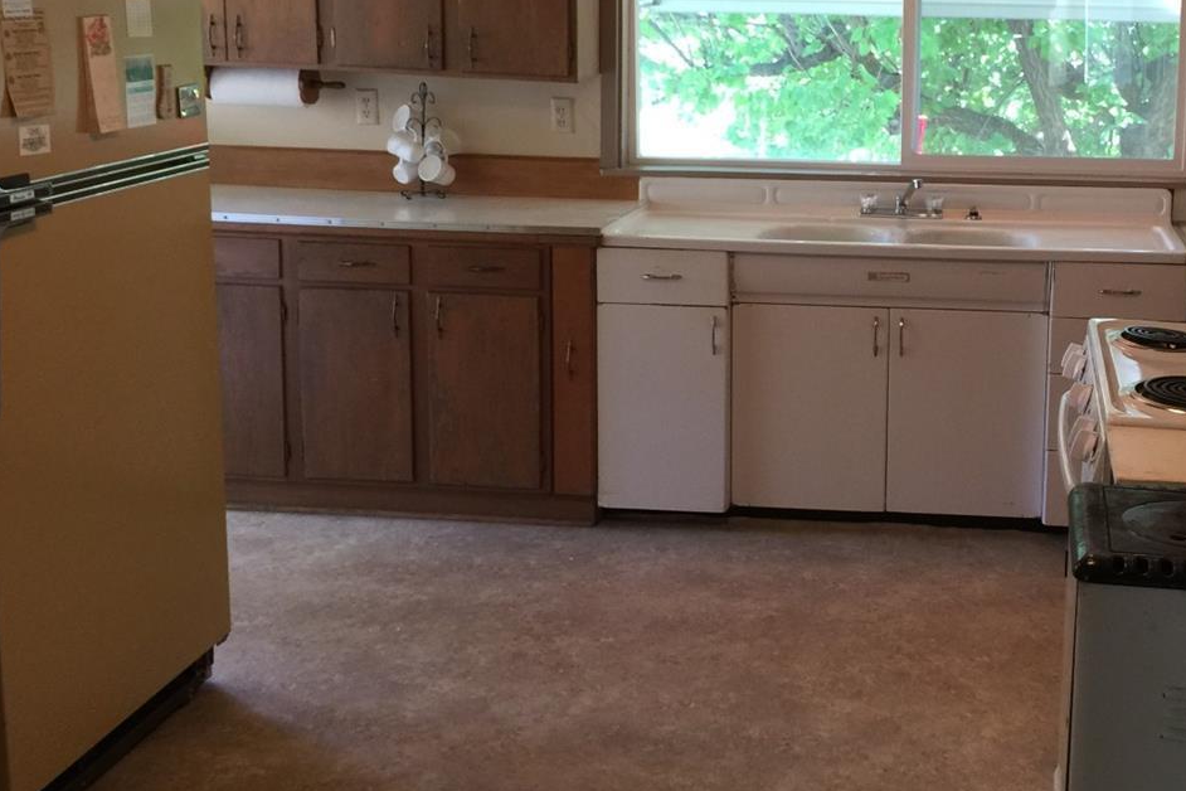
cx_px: 899
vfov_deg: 27.9
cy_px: 272
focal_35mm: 48
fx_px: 1581
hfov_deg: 39.9
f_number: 2.2
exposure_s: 1/15
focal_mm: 4.15
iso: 50
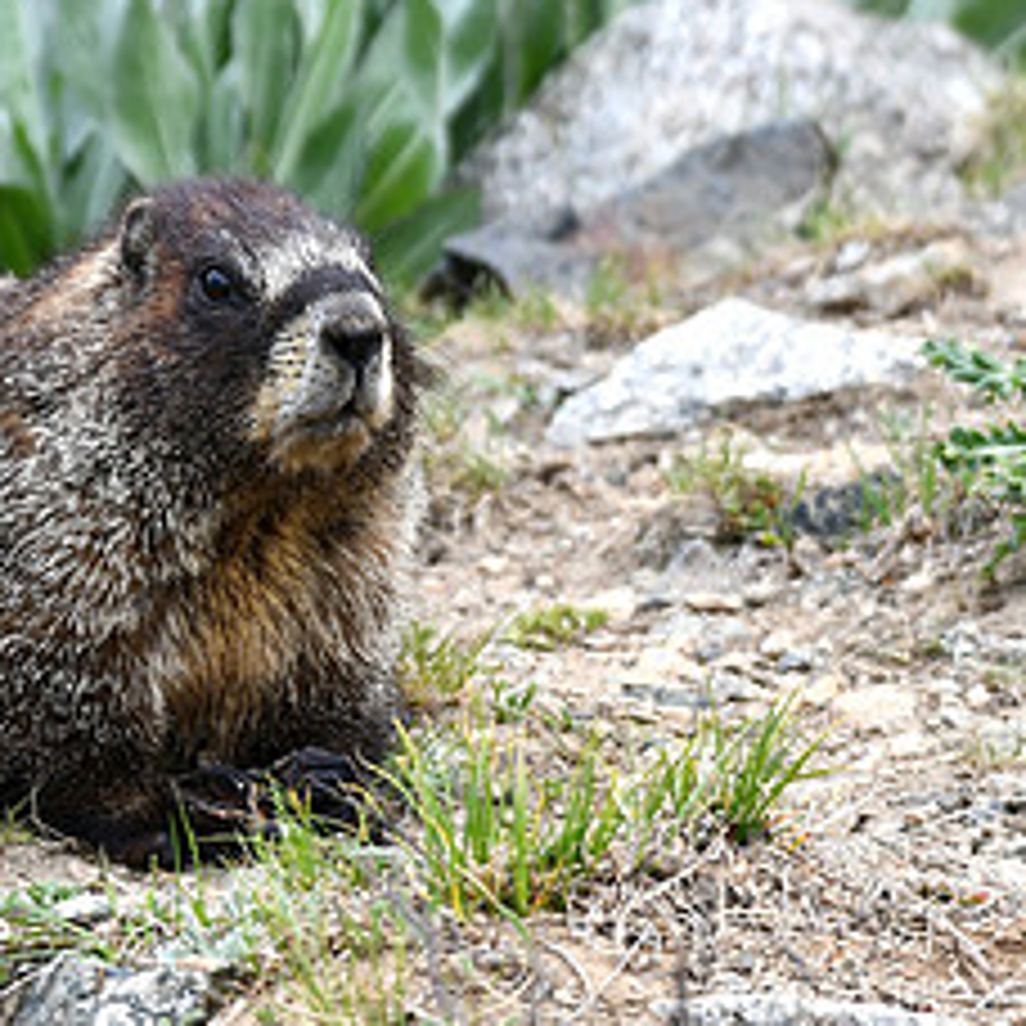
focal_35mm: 942
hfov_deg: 1.9
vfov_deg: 1.9
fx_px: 31588
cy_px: 268
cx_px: -68
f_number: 5.6
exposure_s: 1/500
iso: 320
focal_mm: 290
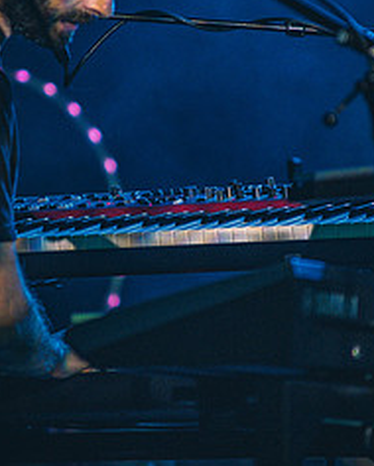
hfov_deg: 4.4
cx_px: 195
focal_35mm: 356
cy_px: 163
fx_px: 4919
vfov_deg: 5.4
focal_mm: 200
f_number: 4
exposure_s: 1/100
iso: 3200
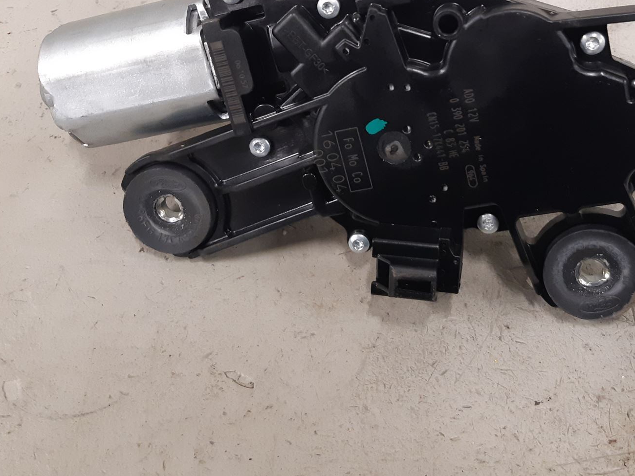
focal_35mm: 41
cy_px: 128
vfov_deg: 34.5
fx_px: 752
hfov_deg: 45.6
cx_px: 378
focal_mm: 3.93
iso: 200
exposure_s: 1/40
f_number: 1.7
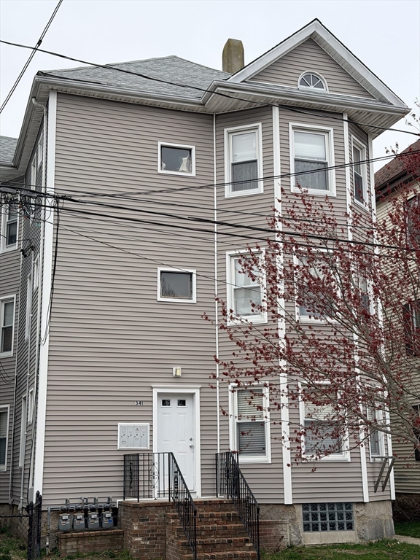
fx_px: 777
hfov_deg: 30.3
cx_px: 210
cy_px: 280
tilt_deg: +13.9
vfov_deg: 39.7
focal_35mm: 48
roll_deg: +1.5
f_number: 1.78
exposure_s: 1/4098
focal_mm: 6.76
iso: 64
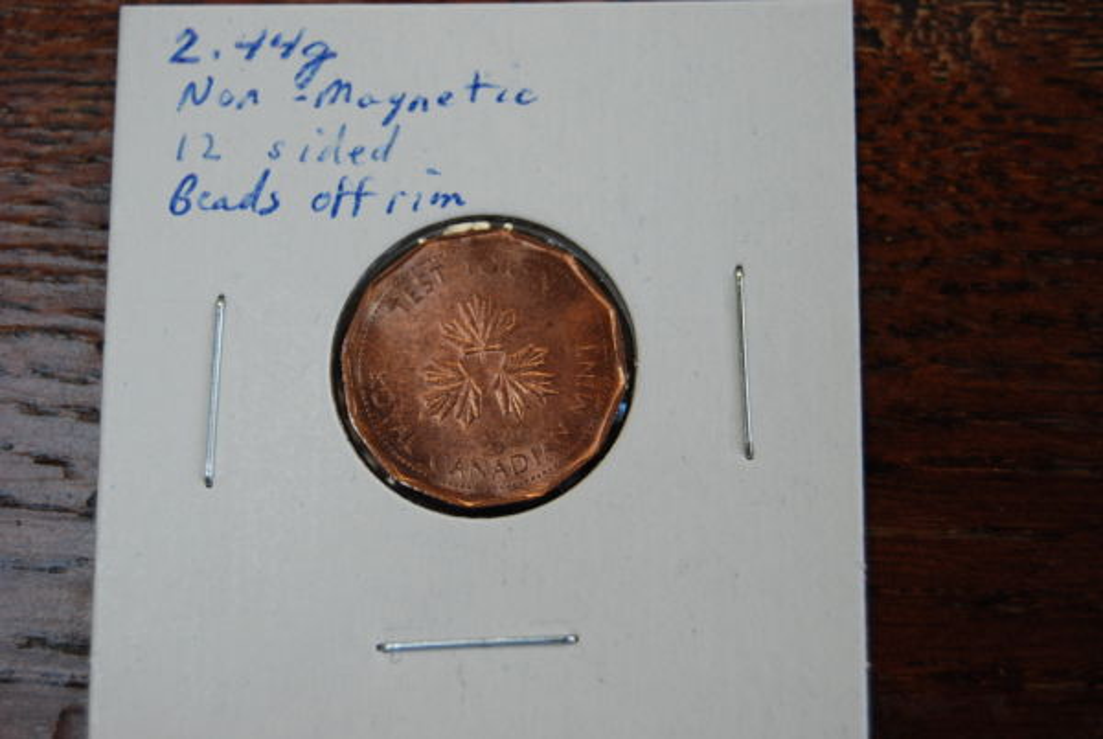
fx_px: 2531
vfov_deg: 16.6
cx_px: 552
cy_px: 370
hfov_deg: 24.6
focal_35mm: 82
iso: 400
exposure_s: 1/40
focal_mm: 55
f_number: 5.6
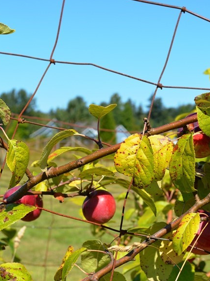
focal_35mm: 79
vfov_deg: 24.7
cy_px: 152
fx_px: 638
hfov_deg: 18.4
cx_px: 188
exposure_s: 1/250
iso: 100
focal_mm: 29
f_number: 8
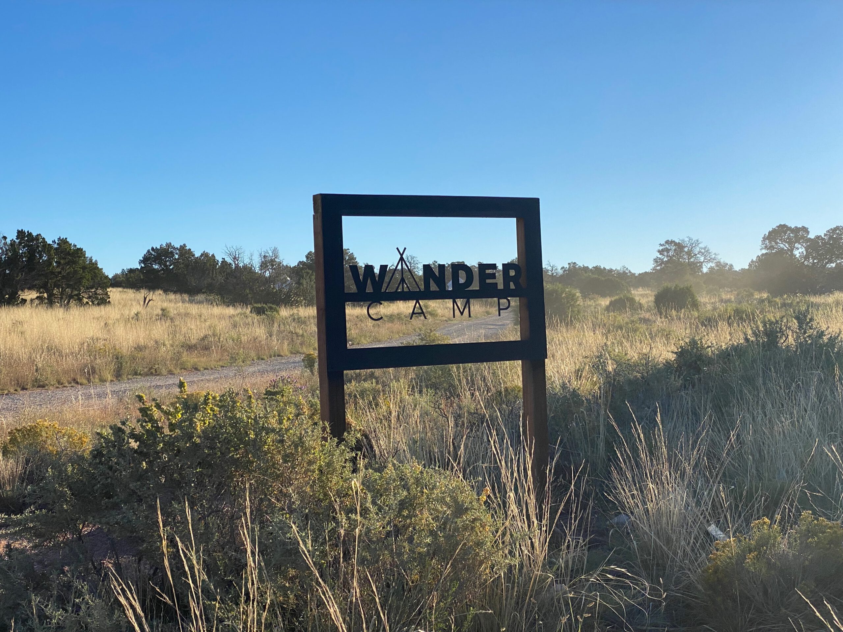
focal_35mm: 52
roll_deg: +0.0
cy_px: 316
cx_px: 422
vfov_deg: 28.0
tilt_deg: +3.7
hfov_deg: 36.8
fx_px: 1266
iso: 20
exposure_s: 1/1546
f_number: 2
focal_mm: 6
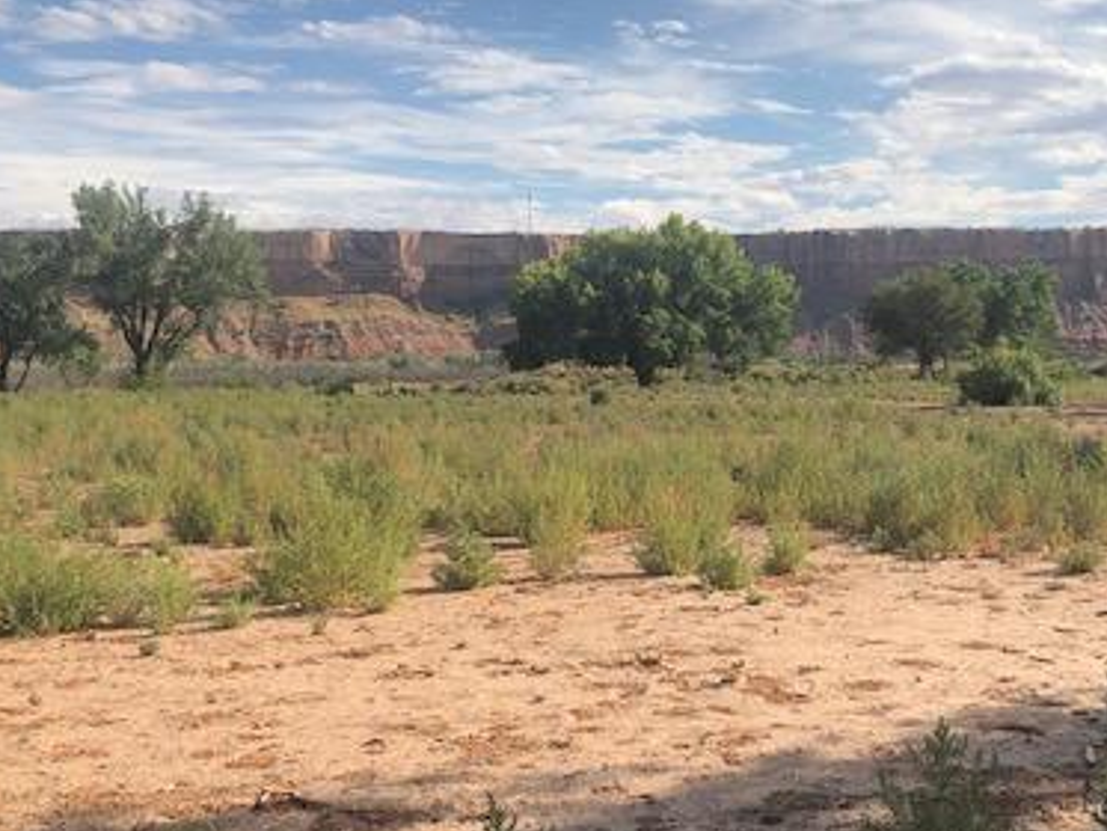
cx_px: 730
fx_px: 1536
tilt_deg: -7.5
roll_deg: -0.3
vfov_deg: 30.0
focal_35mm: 48
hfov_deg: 39.2
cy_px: 567
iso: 20
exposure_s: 1/1845
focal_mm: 3.99
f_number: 1.8
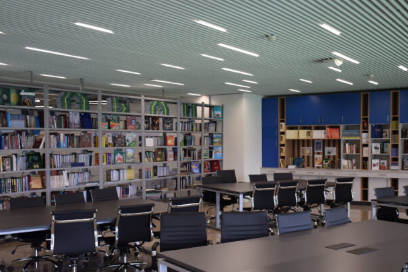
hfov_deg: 44.7
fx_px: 495
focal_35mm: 44
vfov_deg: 30.7
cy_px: 158
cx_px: 233
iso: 900
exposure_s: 1/125
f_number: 4
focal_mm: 23
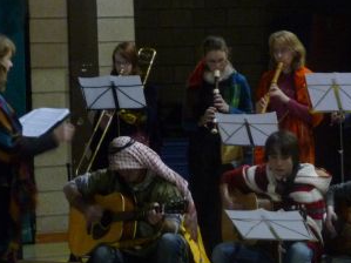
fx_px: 1824
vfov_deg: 8.2
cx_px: 270
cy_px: 146
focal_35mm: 180
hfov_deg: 11.0
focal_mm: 14.2
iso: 400
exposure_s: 1/8
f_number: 4.7
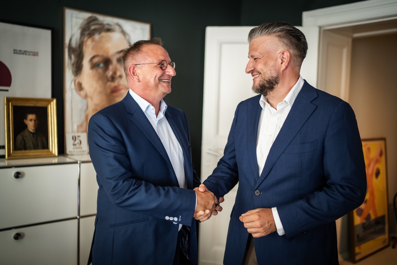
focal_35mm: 35
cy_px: 132
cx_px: 198
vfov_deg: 37.8
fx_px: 386
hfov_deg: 54.4
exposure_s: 1/60
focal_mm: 35
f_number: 1.4
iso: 800
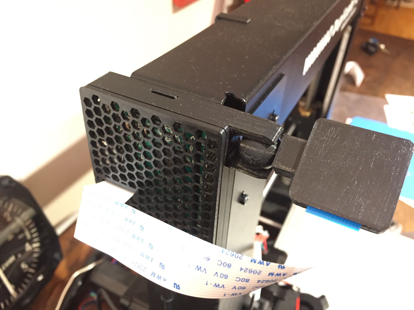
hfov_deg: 61.7
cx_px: 207
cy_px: 155
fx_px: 347
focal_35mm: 29
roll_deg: -3.0
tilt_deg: -38.6
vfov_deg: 48.2
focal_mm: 4.15
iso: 500
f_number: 2.2
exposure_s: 1/15
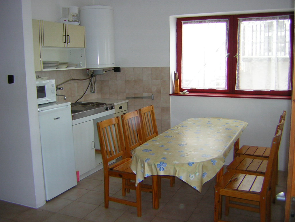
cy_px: 111
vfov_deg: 39.7
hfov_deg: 51.4
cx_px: 148
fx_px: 307
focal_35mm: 36
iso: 50
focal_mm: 4.7
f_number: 2.6
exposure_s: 1/47.2
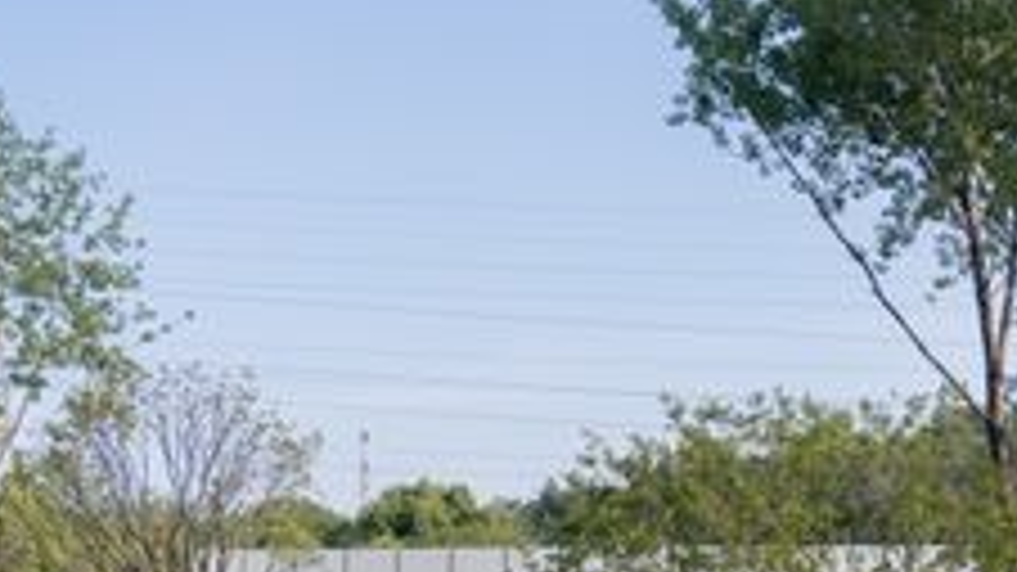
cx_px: 855
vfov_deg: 19.8
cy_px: 574
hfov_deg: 34.1
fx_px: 1591
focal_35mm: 59
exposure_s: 1/640
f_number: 4
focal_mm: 29
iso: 100
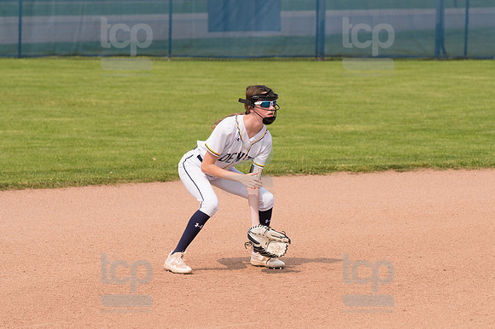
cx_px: 248
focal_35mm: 232
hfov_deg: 8.9
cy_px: 164
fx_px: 3188
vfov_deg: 5.9
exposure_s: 1/1600
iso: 320
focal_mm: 155
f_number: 5.6
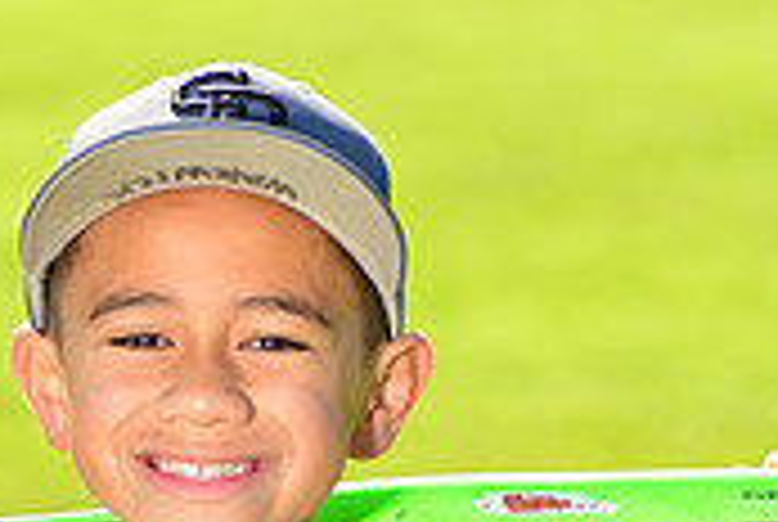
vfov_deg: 3.5
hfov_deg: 5.3
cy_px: 673
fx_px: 8399
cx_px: 121
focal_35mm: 388
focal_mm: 116
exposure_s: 1/250
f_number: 5
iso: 100
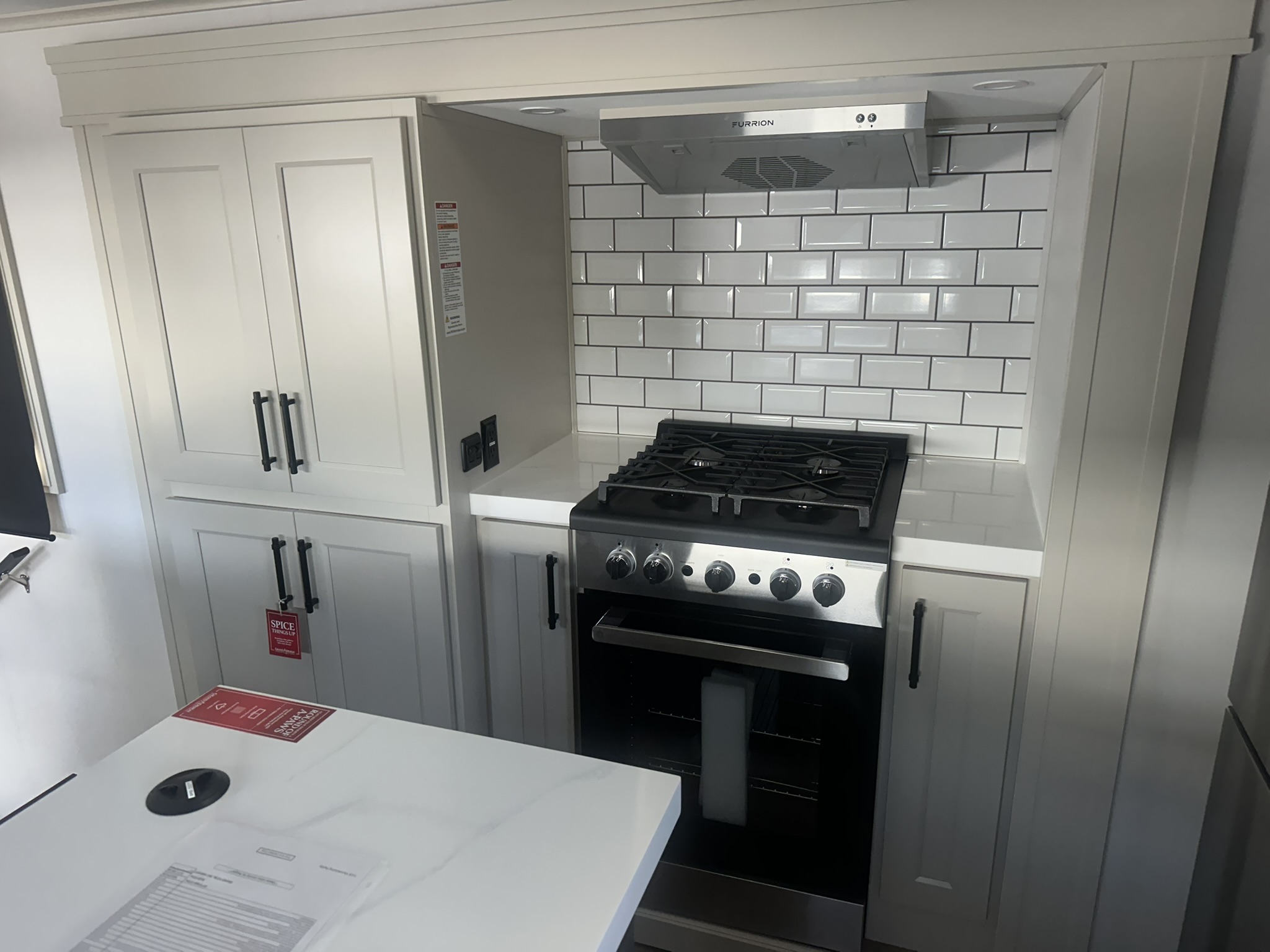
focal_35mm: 24
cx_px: 635
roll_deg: +0.1
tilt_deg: -16.3
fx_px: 881
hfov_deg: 71.6
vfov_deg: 56.8
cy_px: 476
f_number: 1.78
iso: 320
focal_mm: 6.86
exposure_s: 1/60
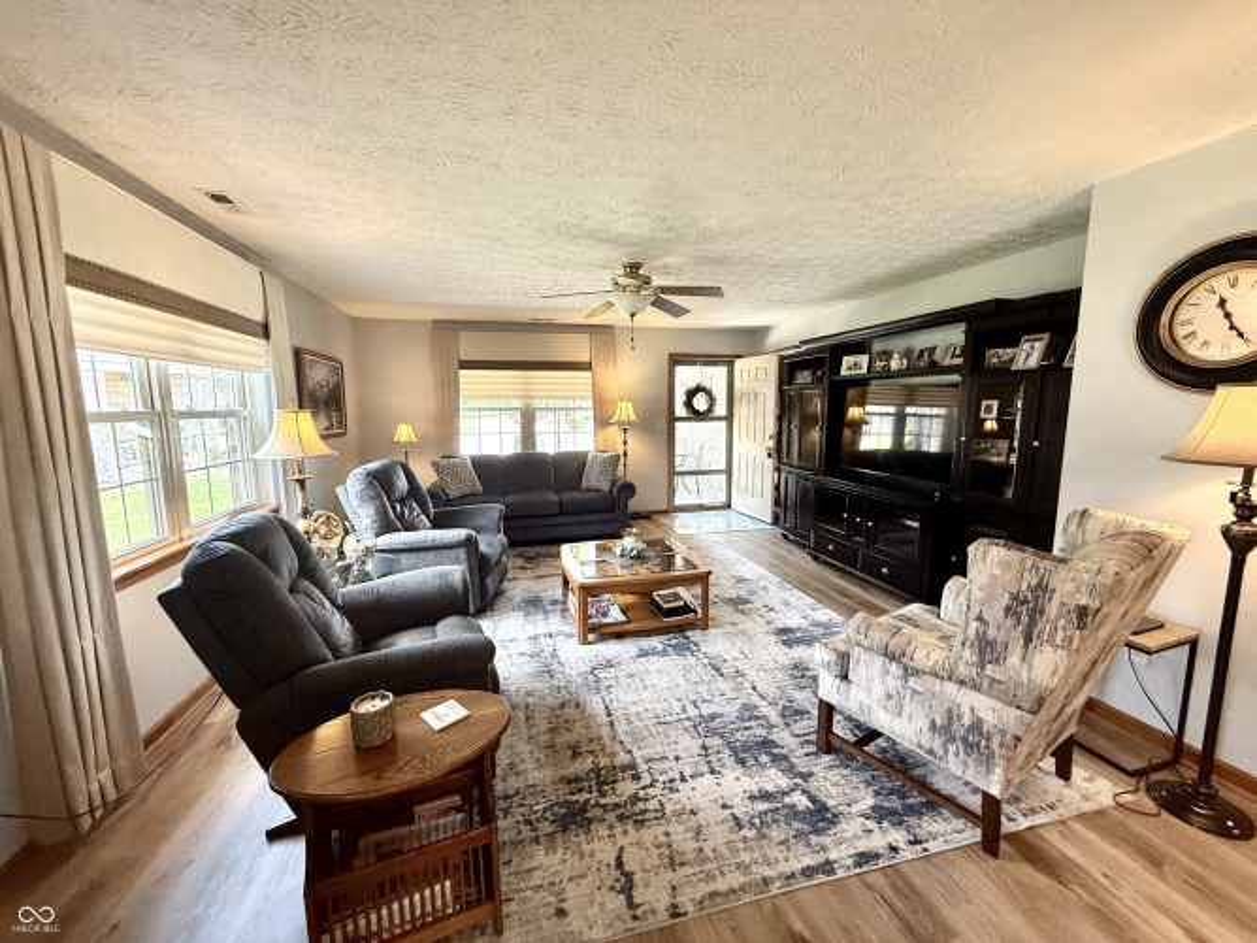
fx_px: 508
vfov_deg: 85.7
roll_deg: +1.0
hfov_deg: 102.1
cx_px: 628
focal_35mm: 14
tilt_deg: -7.0
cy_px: 472
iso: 200
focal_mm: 2.22
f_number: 2.2
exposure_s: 1/120
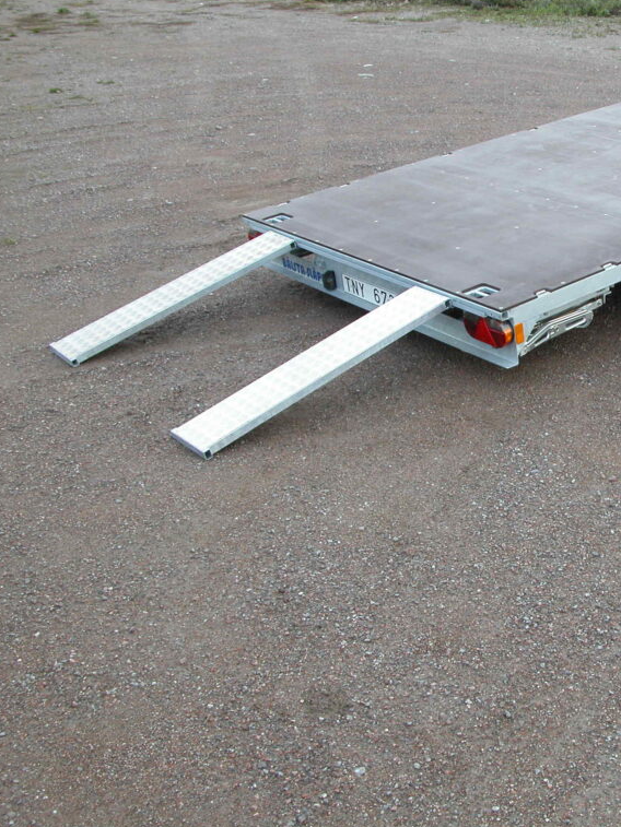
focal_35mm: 46
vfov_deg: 41.2
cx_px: 552
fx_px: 1100
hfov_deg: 30.2
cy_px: 412
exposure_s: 1/117
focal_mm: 8.9
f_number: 4
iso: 100
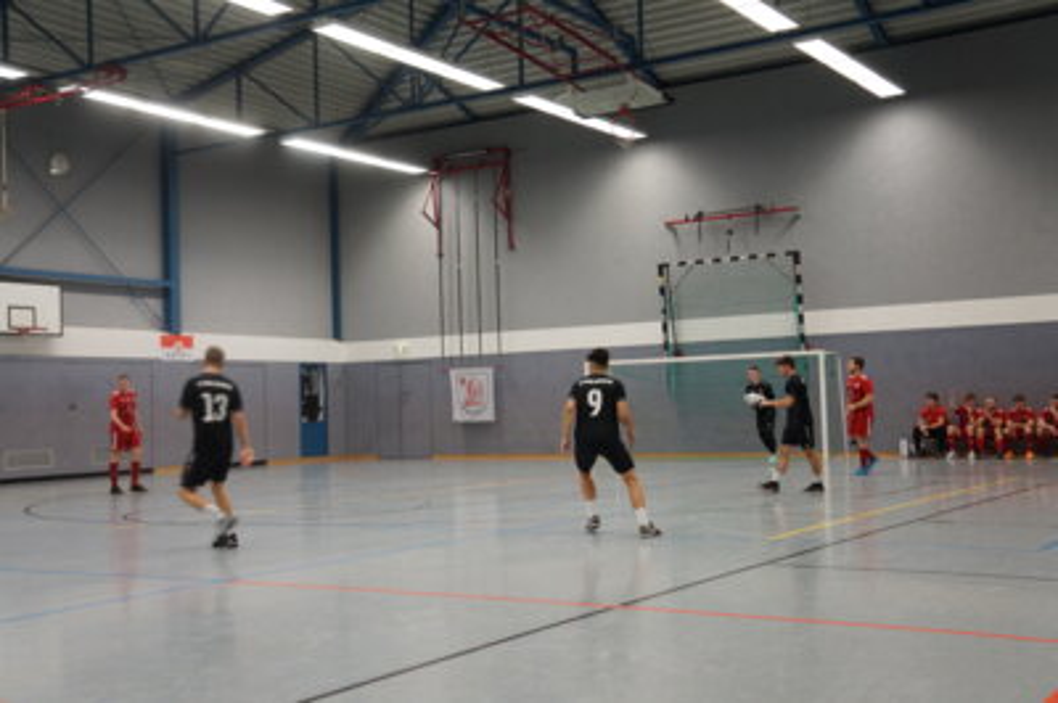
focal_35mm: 42
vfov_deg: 31.8
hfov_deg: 46.4
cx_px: 529
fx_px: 1233
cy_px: 352
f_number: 4
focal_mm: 28
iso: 500
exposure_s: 1/60
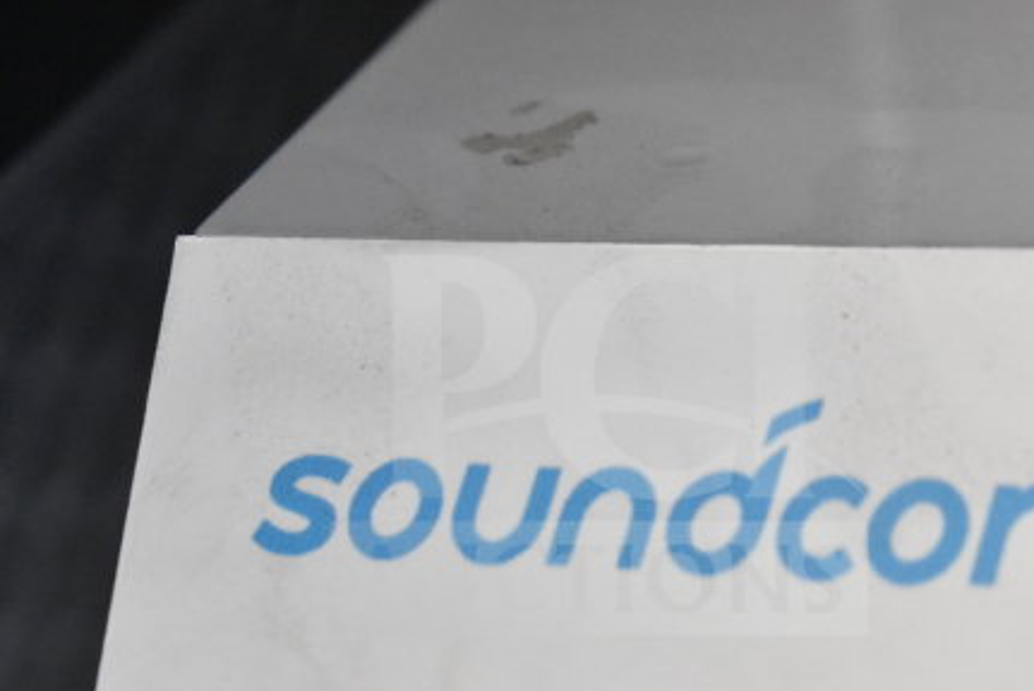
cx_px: 597
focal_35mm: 117
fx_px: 3354
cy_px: 445
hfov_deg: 17.5
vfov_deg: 11.8
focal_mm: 55
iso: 6400
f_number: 5.6
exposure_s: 1/100
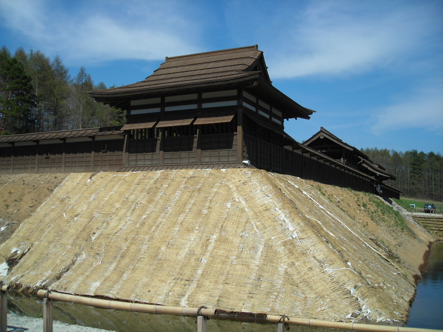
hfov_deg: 49.0
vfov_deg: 37.7
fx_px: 486
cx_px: 222
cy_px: 166
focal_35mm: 38
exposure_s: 1/266
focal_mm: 6.3
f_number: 6.4
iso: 50
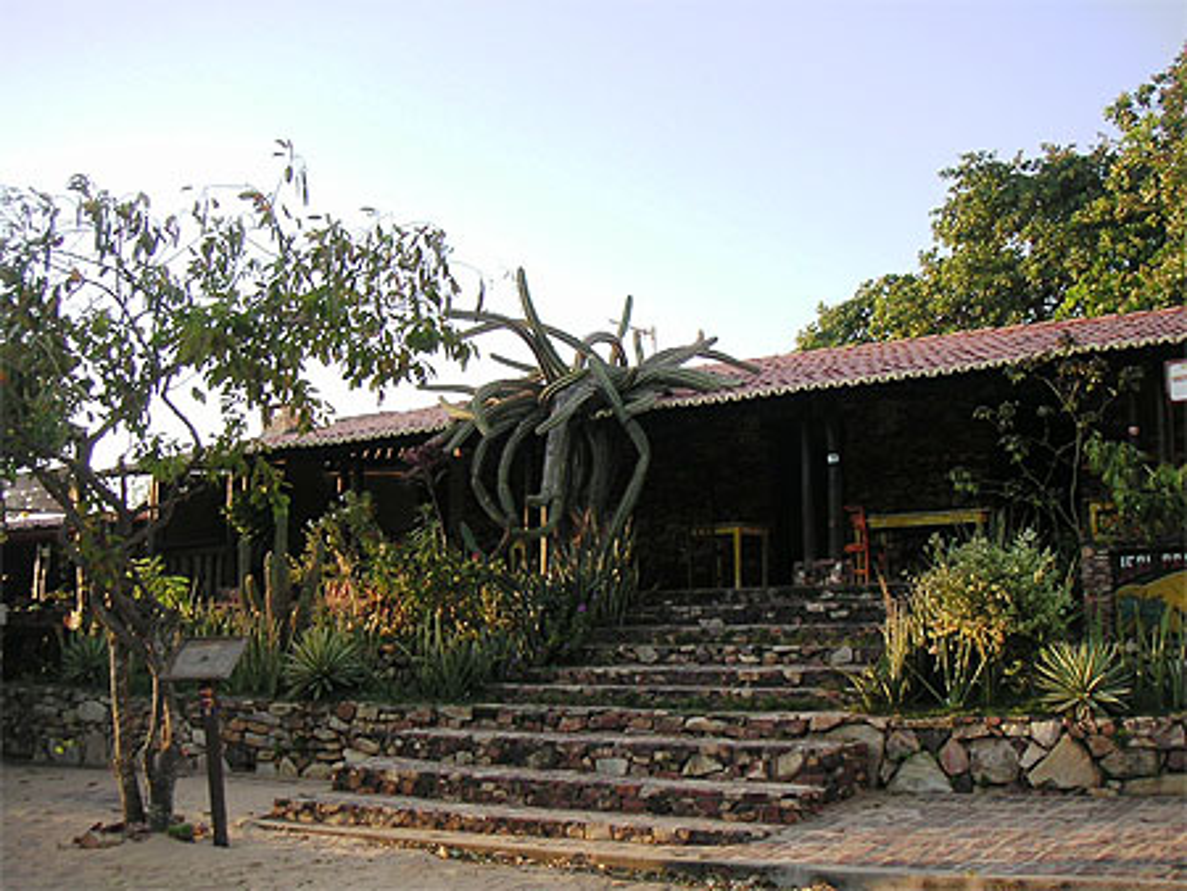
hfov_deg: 49.0
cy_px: 446
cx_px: 594
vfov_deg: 37.8
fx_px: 1304
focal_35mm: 38
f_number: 2.8
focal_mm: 6
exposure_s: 1/90
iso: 50
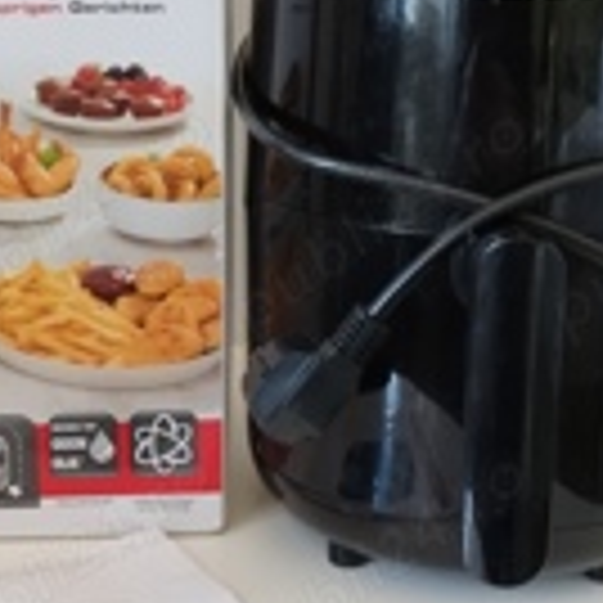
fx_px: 1301
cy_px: 297
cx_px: 220
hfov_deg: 26.0
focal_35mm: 66
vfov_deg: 26.1
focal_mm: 5.95
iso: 570
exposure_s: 1/25
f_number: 1.89
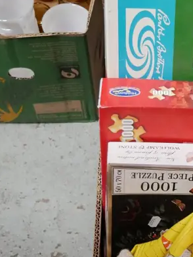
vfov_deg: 20.6
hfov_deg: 15.0
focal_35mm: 94
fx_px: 699
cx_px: 247
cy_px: 211
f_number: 3.9
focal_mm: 18
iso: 3200
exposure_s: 1/40
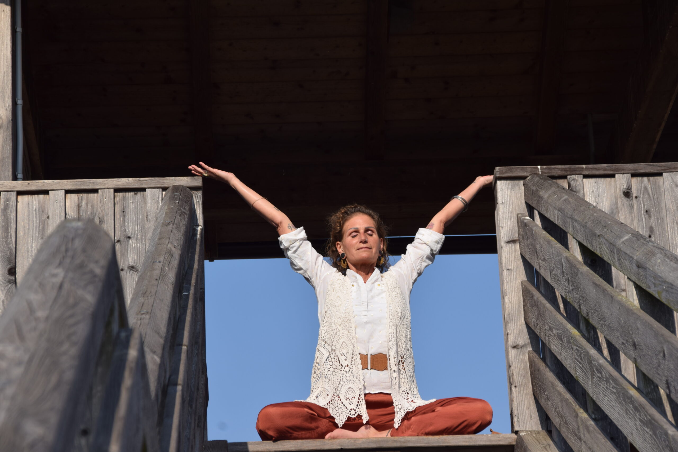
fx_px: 2429
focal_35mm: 129
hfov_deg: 15.9
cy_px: 226
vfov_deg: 10.6
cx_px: 339
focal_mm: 86
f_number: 11
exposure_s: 1/200
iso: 100
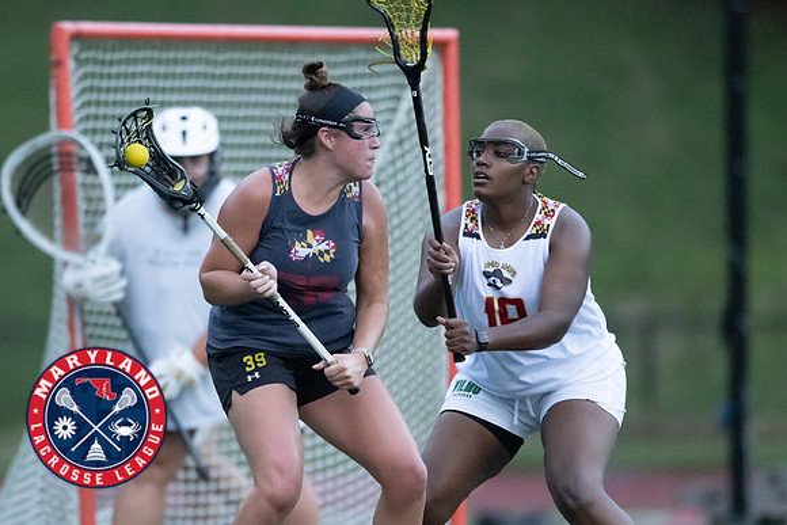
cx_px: 245
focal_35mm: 608
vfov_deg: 2.3
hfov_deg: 3.4
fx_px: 13299
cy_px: 331
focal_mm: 400
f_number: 2.8
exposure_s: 1/1000
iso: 11400
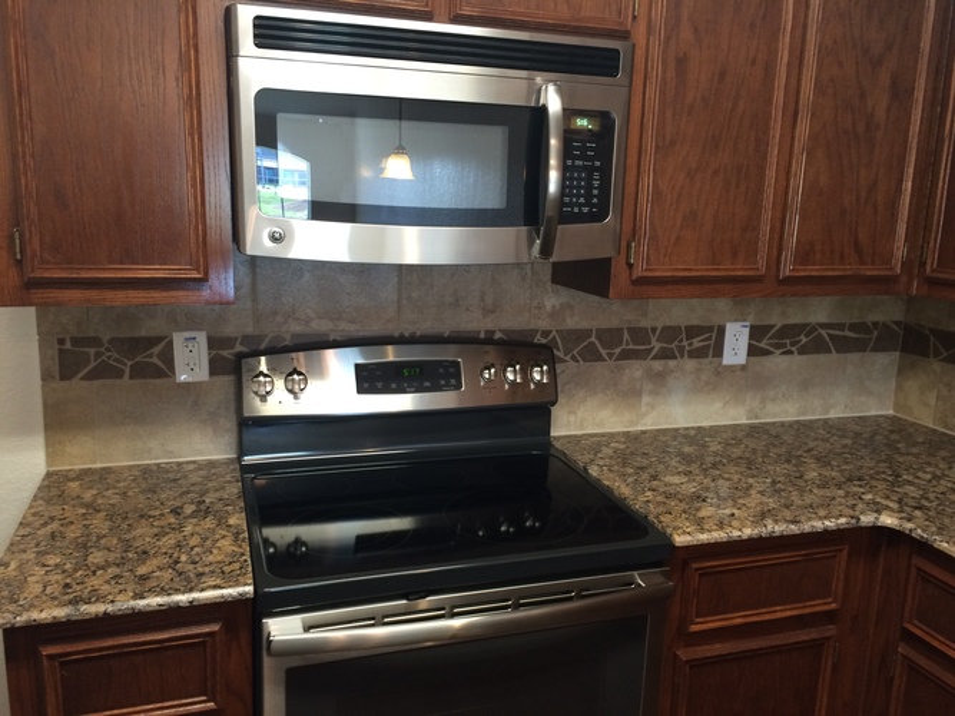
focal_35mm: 29
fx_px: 800
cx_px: 478
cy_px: 358
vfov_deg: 48.2
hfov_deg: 61.7
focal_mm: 4.15
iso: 125
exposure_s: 1/30
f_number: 2.2
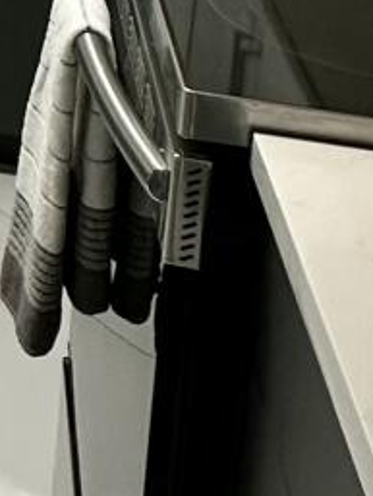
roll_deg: -1.7
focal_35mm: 109
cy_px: -396
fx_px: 1565
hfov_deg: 11.5
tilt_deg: -7.9
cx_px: -485
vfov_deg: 15.5
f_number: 2.2
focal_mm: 2.22
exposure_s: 1/60
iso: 200
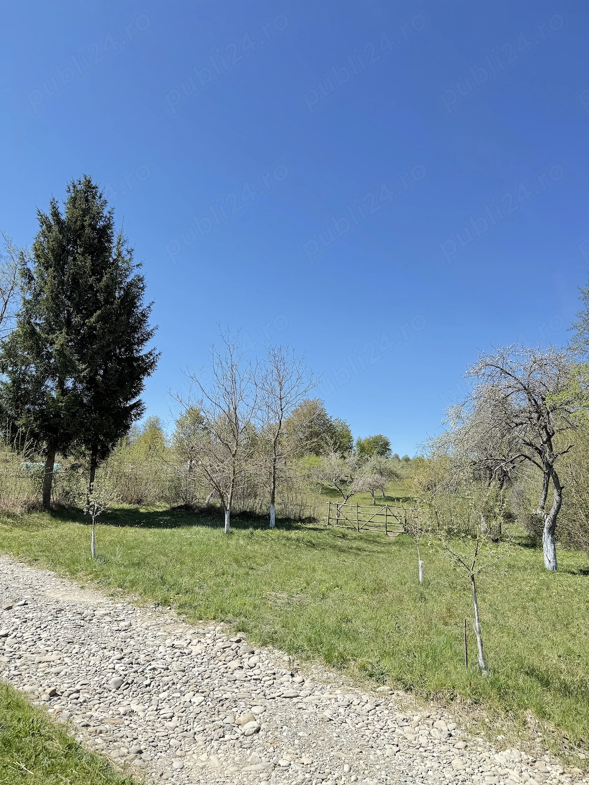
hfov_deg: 56.8
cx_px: 294
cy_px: 392
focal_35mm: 24
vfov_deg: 71.6
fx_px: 545
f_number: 1.78
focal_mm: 6.76
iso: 80
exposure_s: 1/1156
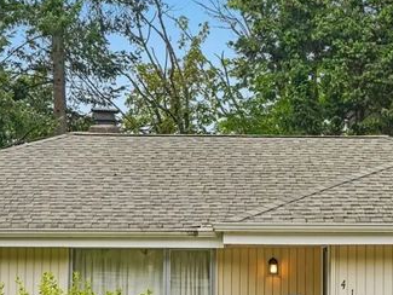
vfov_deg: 13.9
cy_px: 249
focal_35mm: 106
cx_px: 266
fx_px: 1204
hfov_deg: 18.5
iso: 400
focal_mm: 35
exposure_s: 1/400
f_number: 8
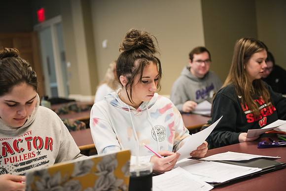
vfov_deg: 22.6
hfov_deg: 33.4
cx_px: 143
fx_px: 477
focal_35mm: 60
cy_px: 96
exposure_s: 1/200
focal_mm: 60
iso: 1250
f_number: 2.8
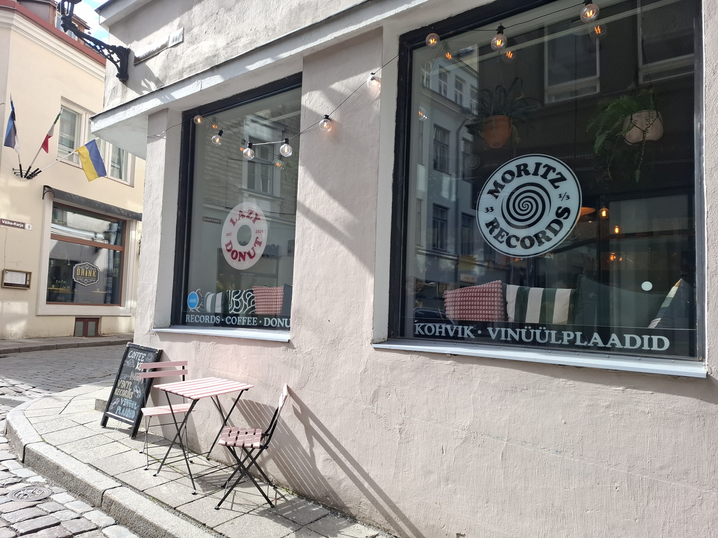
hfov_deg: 73.9
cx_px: 359
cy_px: 269
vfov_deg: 58.9
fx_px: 477
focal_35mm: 23
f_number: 1.8
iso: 50
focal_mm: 5.54
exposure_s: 1/653
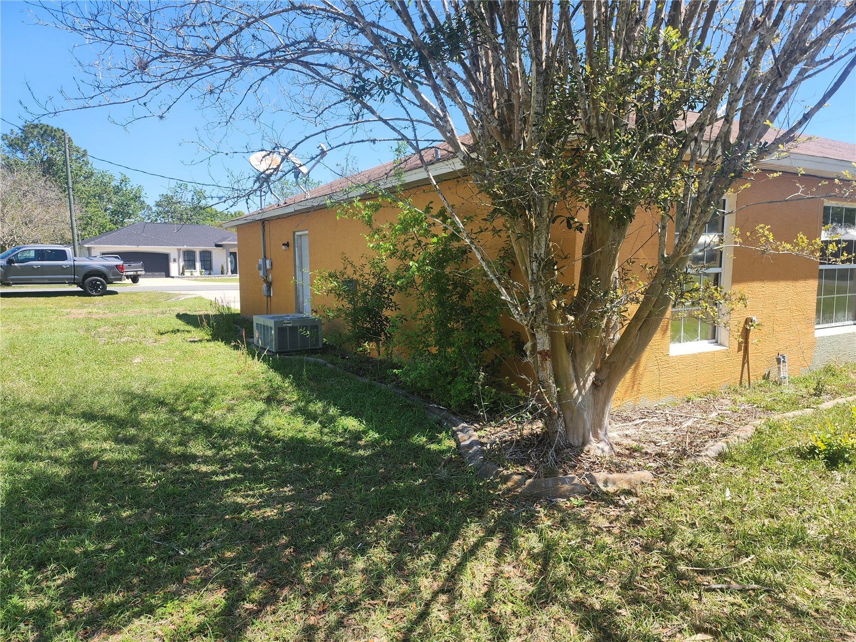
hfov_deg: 73.9
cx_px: 428
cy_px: 321
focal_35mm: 23
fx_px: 569
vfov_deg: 58.9
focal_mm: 6.4
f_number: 1.8
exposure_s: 1/431
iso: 12
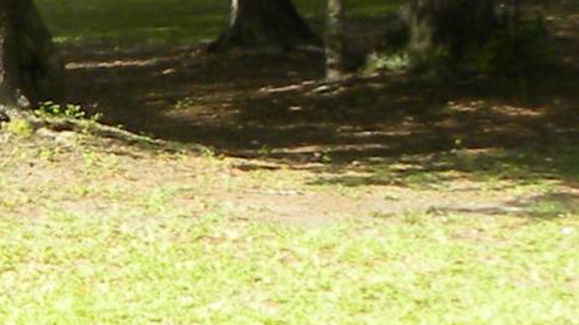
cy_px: -158
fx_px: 3592
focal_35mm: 234
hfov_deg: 7.8
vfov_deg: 5.1
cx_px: -1233
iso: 64
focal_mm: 5.9
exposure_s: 1/174
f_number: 3.5
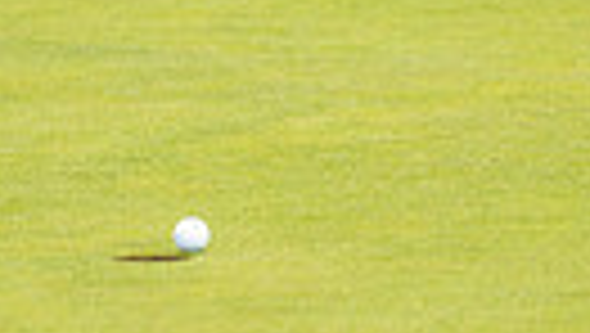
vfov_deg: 0.9
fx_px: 21721
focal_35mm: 1387
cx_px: 77
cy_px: -452
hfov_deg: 1.6
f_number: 5
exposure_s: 1/800
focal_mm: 300
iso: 160
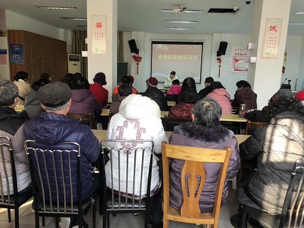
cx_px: 152
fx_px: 246
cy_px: 114
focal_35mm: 28
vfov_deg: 49.7
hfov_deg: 63.4
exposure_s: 1/25
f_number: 1.8
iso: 32
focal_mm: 3.99
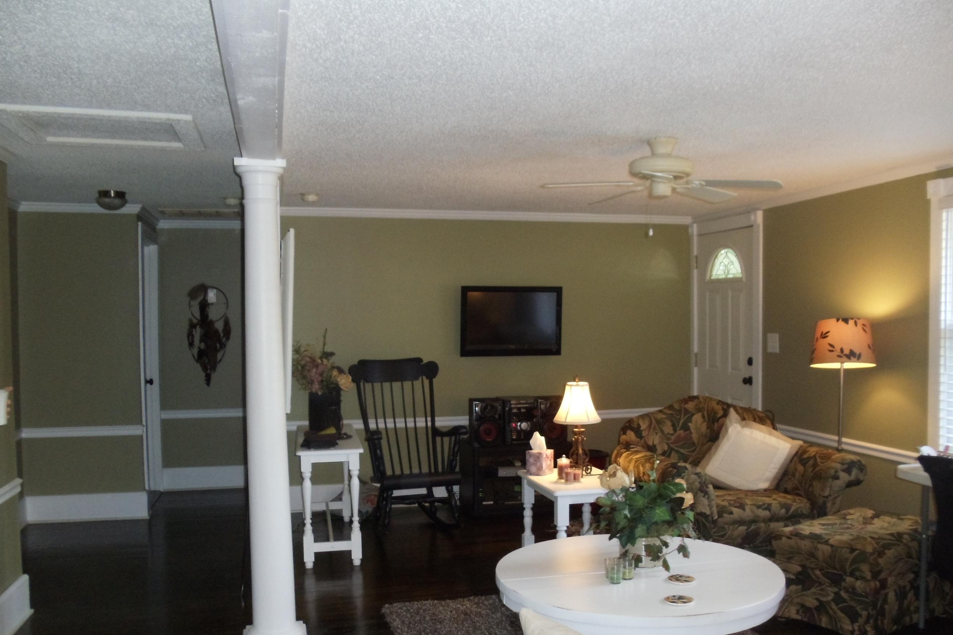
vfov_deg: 29.2
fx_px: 1218
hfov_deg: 42.7
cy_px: 348
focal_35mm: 46
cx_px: 477
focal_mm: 6
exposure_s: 1/30
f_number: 3.5
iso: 400
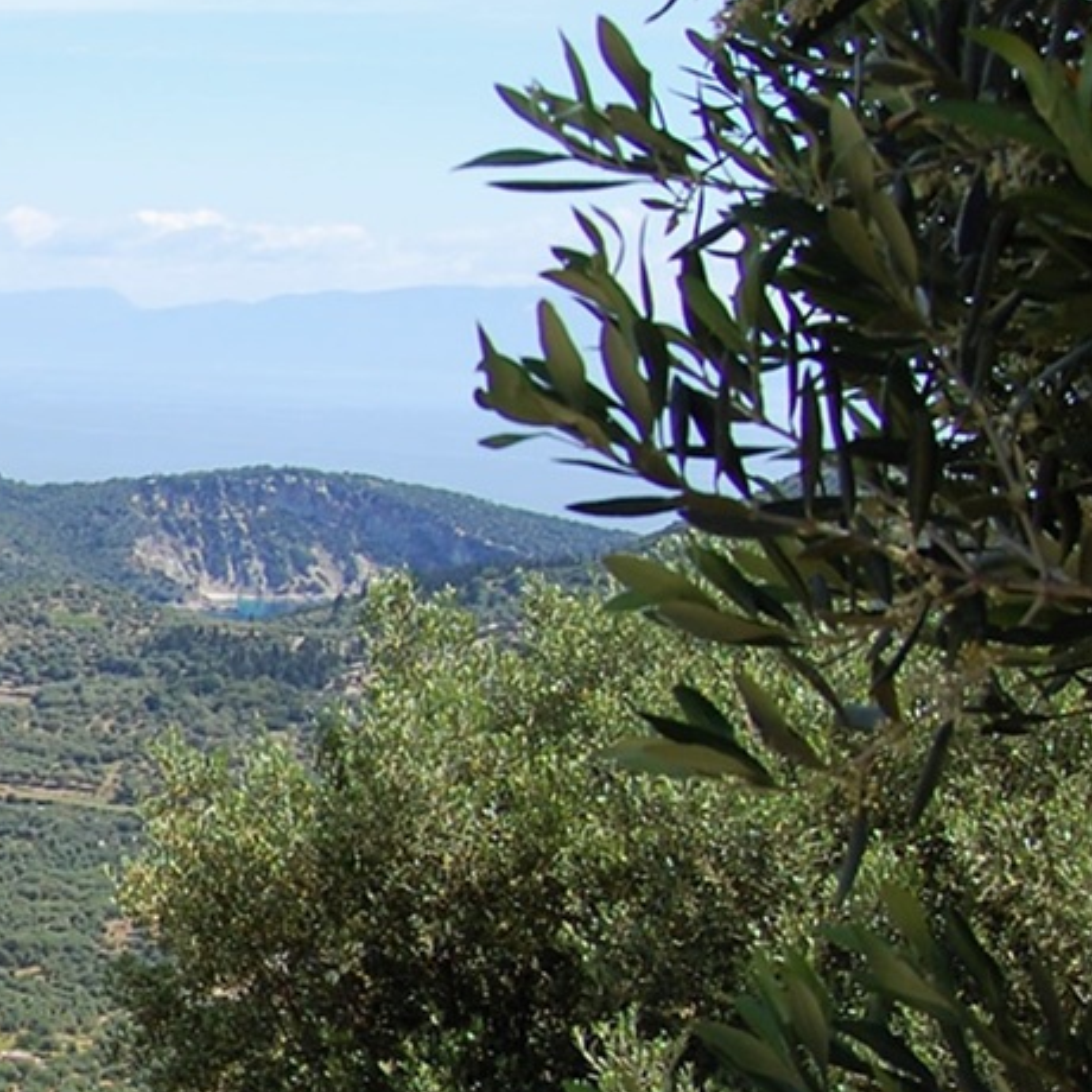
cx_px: -869
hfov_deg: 16.5
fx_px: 3141
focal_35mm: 88
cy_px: 884
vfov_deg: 19.5
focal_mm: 18
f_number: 8
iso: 200
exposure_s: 1/250
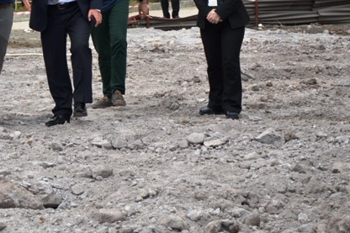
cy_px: 28
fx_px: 1458
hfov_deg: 13.6
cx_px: 45
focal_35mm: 150
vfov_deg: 9.1
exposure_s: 1/125
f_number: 5.6
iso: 125
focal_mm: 52
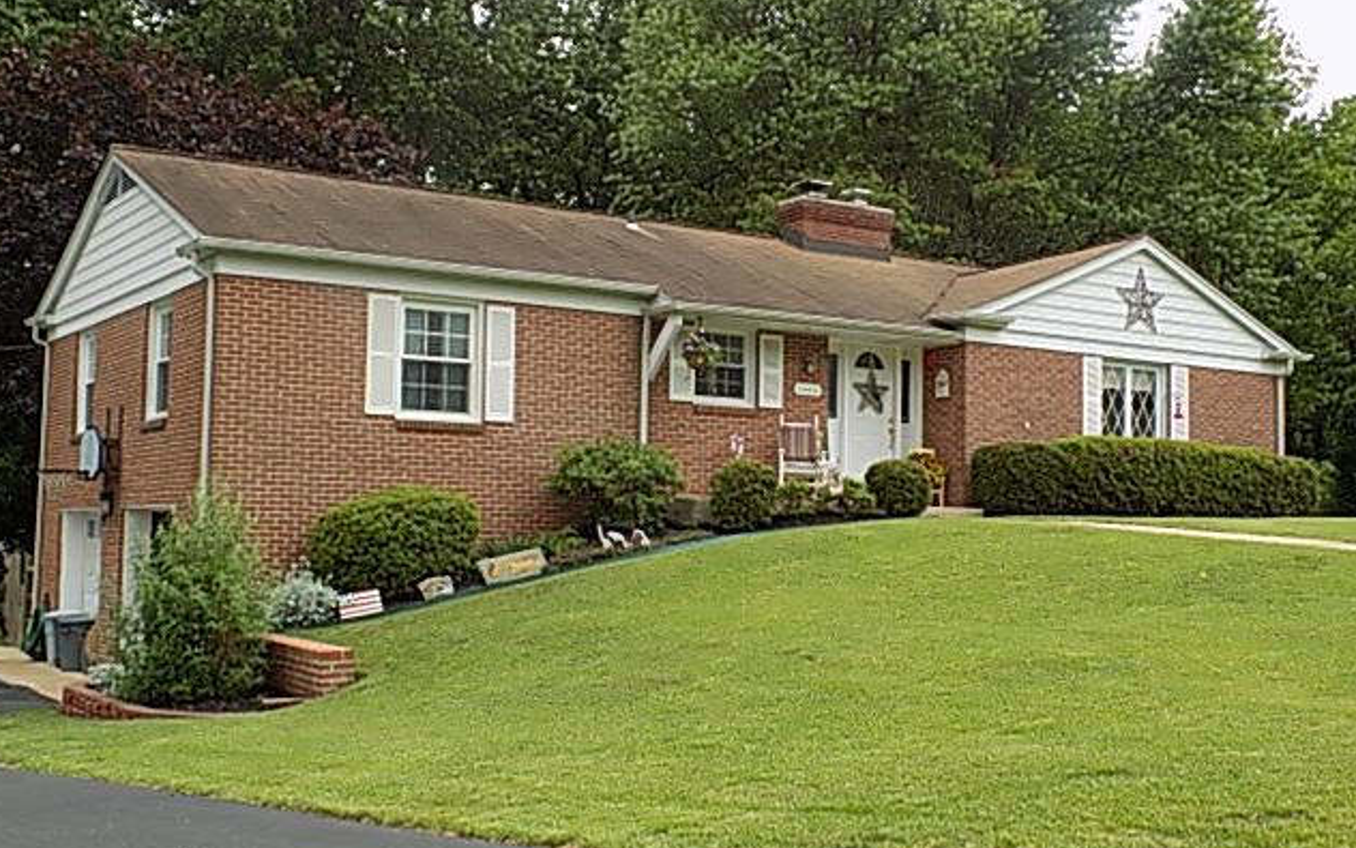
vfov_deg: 29.2
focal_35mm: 44
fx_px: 1626
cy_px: 434
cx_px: 672
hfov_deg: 45.3
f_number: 3.6
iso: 80
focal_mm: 7.3
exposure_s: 1/320
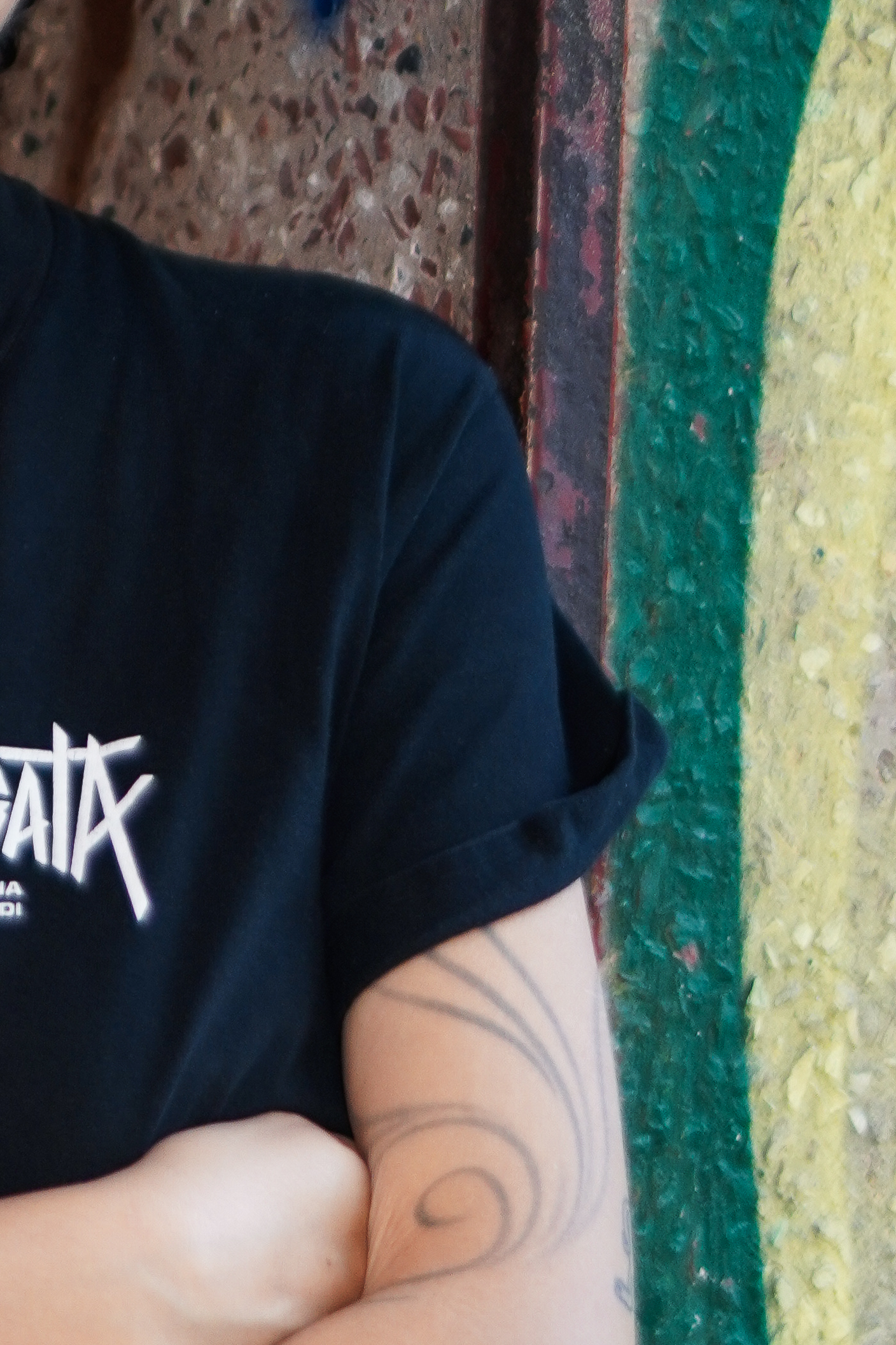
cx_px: -554
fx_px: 8399
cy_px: 1181
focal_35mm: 225
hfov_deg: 6.0
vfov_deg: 9.1
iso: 250
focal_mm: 50
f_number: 1.4
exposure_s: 1/50
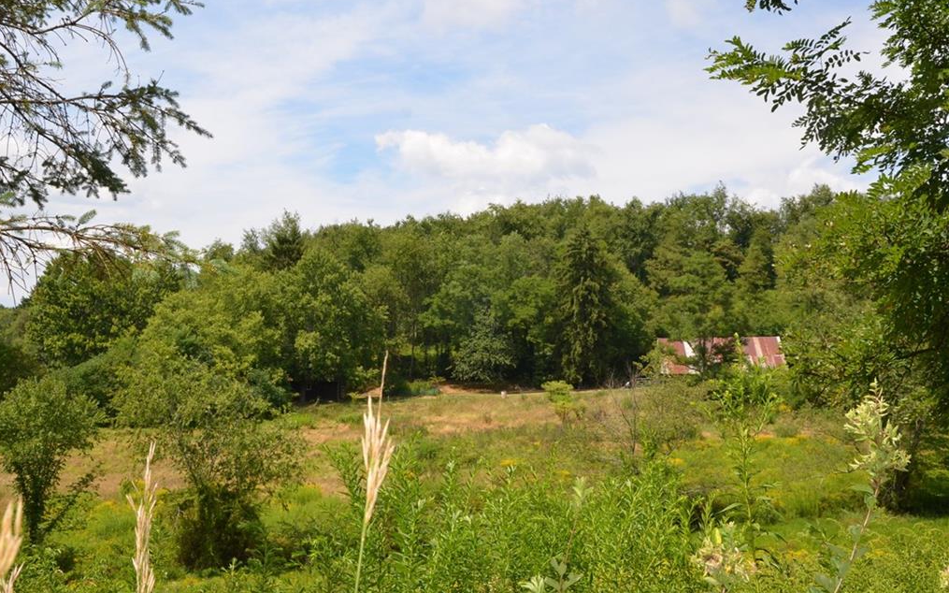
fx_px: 1034
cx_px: 471
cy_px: 281
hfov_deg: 49.3
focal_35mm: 40
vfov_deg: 32.0
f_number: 11
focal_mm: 26
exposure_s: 1/250
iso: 250
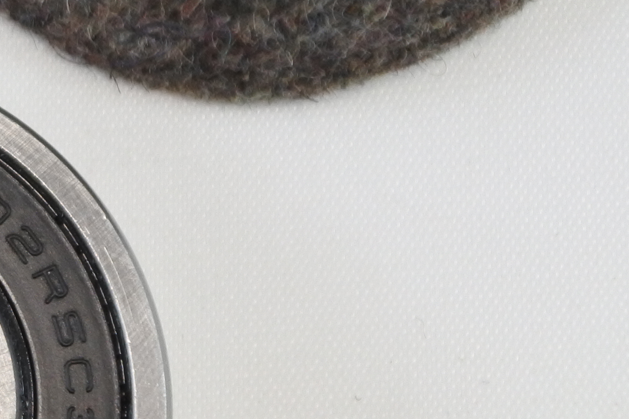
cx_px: -416
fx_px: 3162
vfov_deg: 7.6
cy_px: 90
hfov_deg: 10.8
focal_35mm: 181
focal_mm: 16.5
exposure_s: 1/160
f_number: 4.5
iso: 400
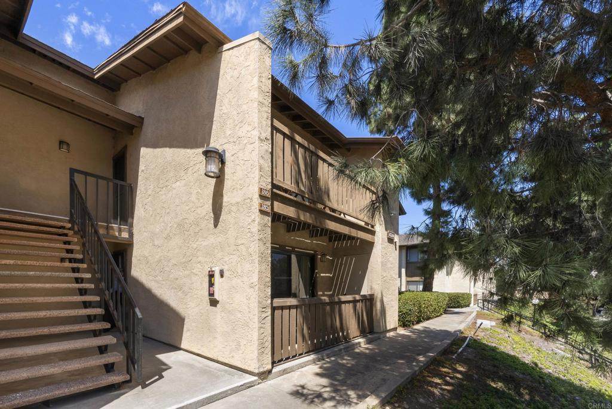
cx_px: 306
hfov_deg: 96.7
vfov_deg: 73.8
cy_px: 204
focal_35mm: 16
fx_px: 272
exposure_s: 1/40
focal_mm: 16
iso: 500
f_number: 22
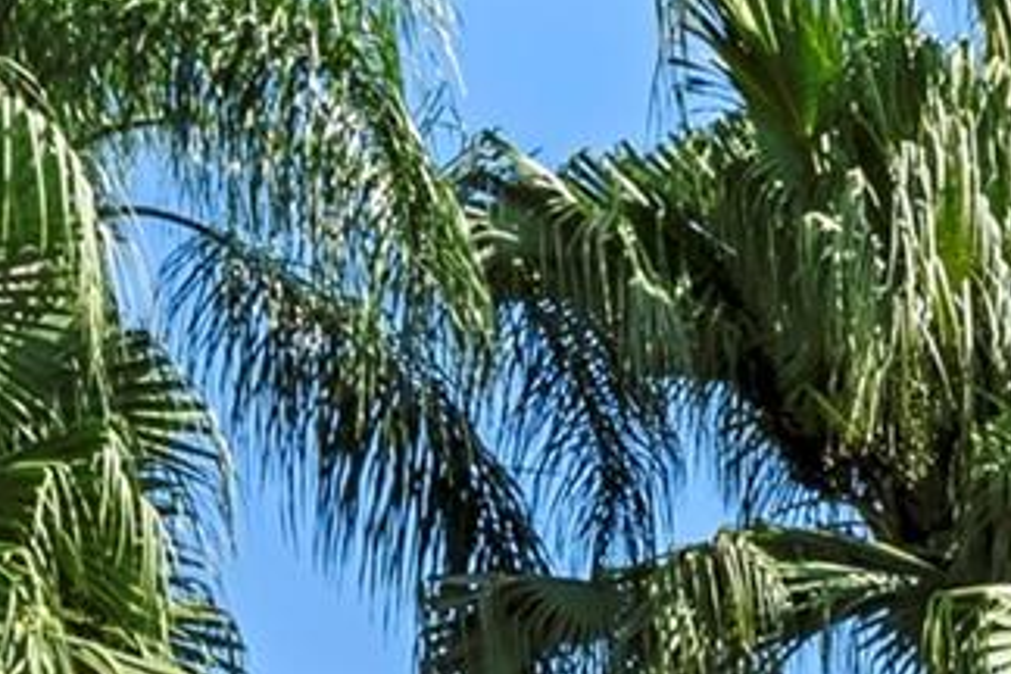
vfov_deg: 14.4
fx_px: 2218
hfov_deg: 23.4
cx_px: 1217
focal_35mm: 79
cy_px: 1348
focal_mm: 16
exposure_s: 1/200
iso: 100
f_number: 11
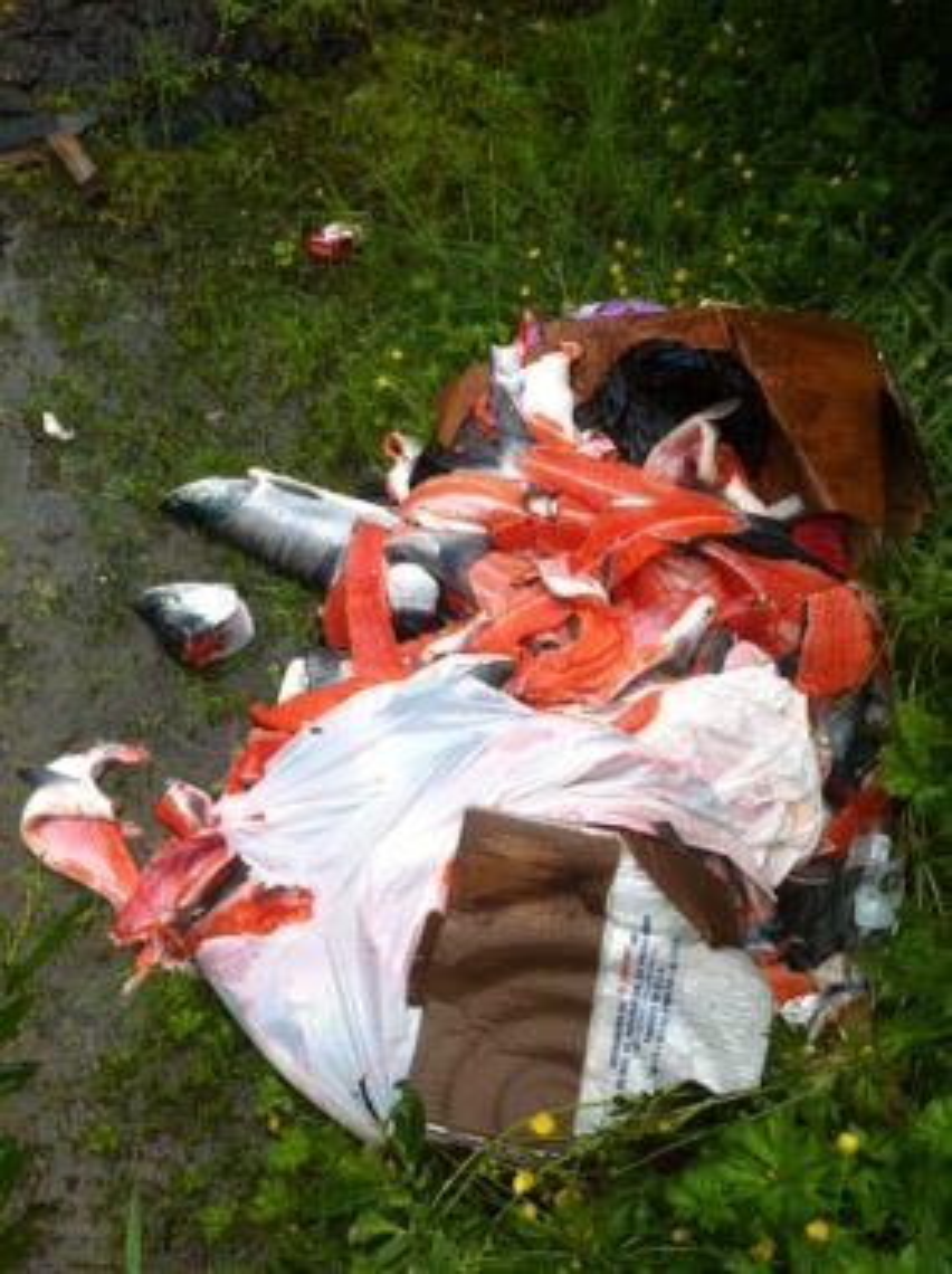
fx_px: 1286
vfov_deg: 52.7
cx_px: 476
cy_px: 637
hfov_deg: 40.6
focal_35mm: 35
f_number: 2.8
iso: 80
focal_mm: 3.85
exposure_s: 1/155
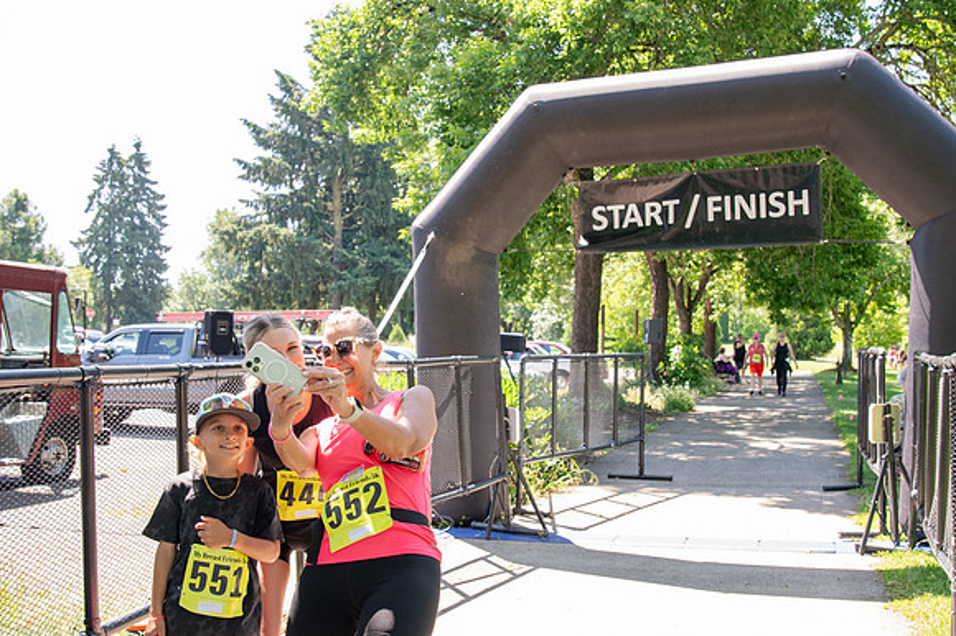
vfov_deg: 36.8
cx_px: 478
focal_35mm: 36
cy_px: 318
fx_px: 955
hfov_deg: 53.2
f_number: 4
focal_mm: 24
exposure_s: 1/400
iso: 500
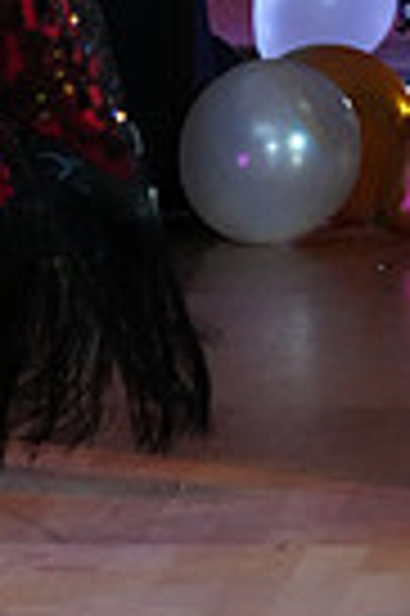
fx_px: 7398
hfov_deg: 3.2
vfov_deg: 4.8
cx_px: -408
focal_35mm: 432
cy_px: -207
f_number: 4.5
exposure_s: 1/250
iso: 3200
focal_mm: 102
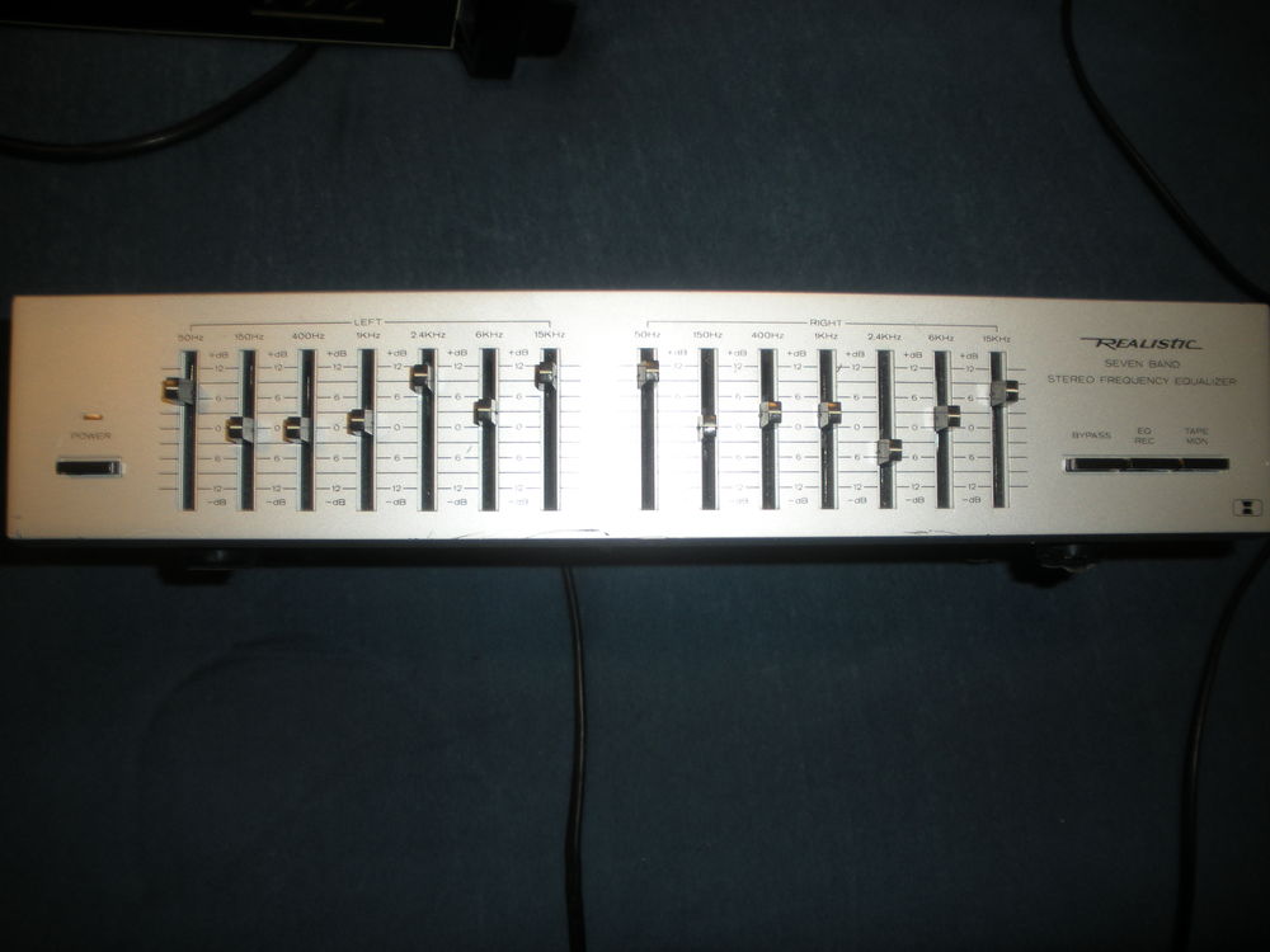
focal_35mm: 36
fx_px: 1321
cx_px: 635
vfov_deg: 39.7
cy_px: 476
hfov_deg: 51.4
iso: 64
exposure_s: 1/30
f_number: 3.5
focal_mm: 6.3
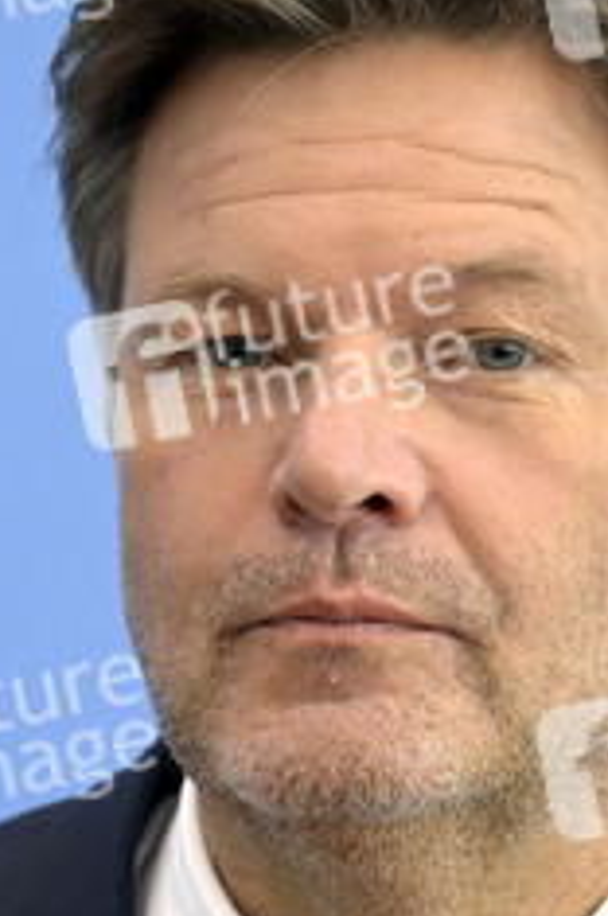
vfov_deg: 6.1
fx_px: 8638
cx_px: 382
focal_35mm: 340
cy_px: 553
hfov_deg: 4.0
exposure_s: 1/640
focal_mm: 200
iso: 3200
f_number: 6.3
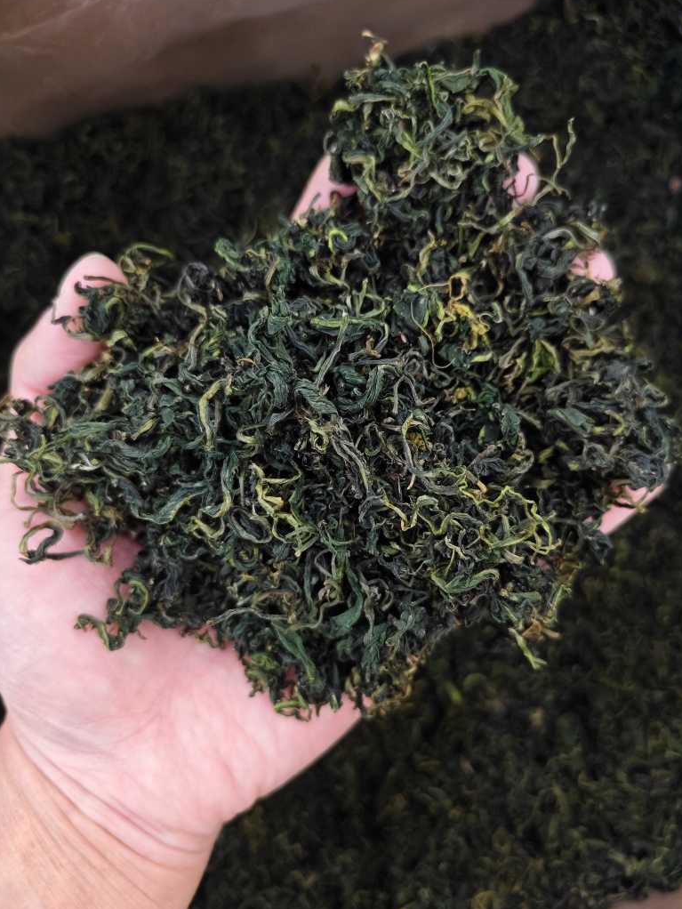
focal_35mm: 24
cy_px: 464
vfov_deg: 71.6
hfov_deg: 56.8
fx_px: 630
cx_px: 351
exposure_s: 1/253
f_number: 1.88
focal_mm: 5.56
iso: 8197
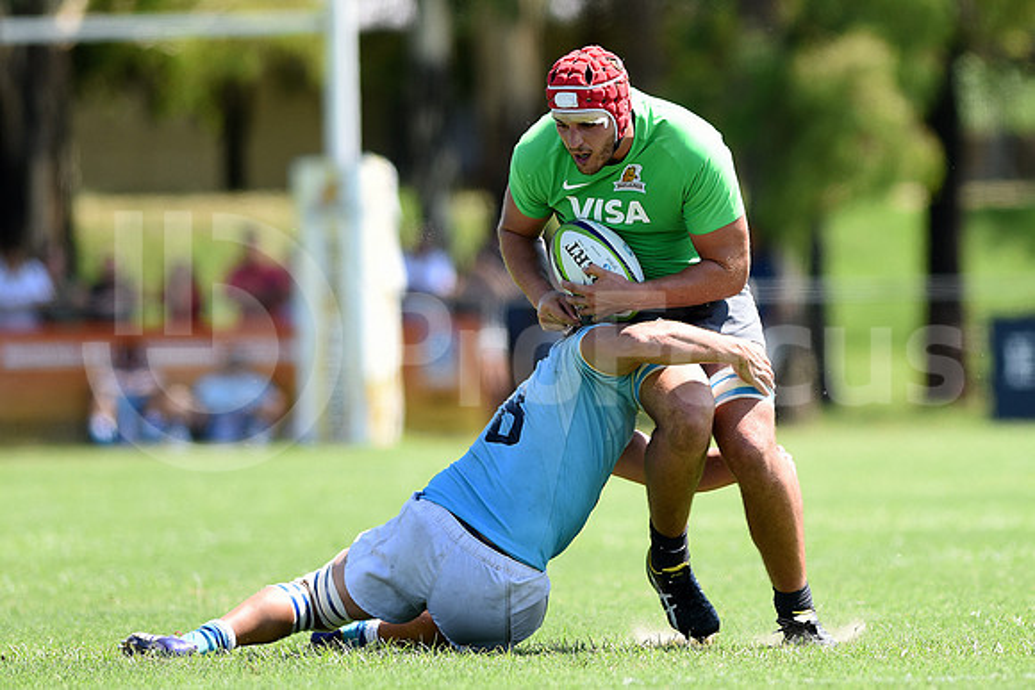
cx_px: 518
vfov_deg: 4.6
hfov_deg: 6.9
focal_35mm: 300
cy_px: 345
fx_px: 8627
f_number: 2.8
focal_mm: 300
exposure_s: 1/1250
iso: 200
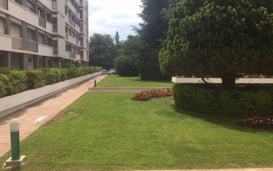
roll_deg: -0.7
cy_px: 81
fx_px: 231
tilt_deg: -3.0
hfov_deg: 61.2
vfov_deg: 40.6
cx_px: 136
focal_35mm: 31
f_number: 2.2
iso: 32
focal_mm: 4.15
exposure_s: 1/1041
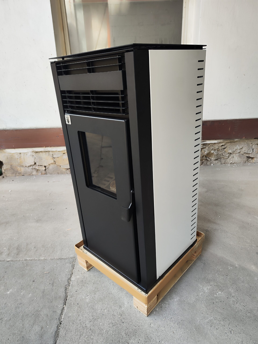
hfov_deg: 58.9
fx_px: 229
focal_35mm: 23
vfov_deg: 73.9
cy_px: 172
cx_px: 129
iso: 231
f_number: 1.69
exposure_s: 1/100
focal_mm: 7.01
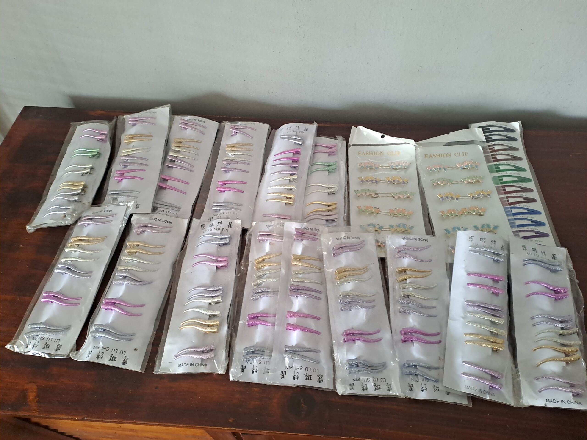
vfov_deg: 54.9
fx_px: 424
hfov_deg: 69.4
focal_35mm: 25
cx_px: 294
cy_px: 220
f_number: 1.8
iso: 320
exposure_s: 1/25
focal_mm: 4.65
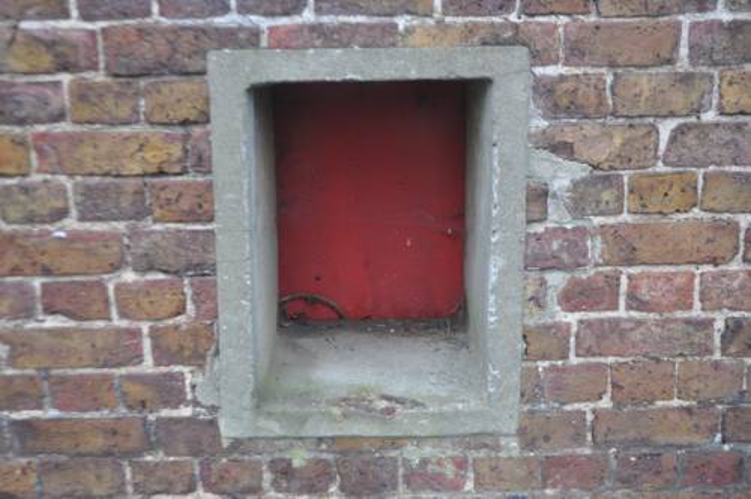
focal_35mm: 45
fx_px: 938
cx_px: 376
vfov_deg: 29.8
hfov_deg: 43.7
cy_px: 250
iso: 720
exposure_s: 1/60
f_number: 4.5
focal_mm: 30
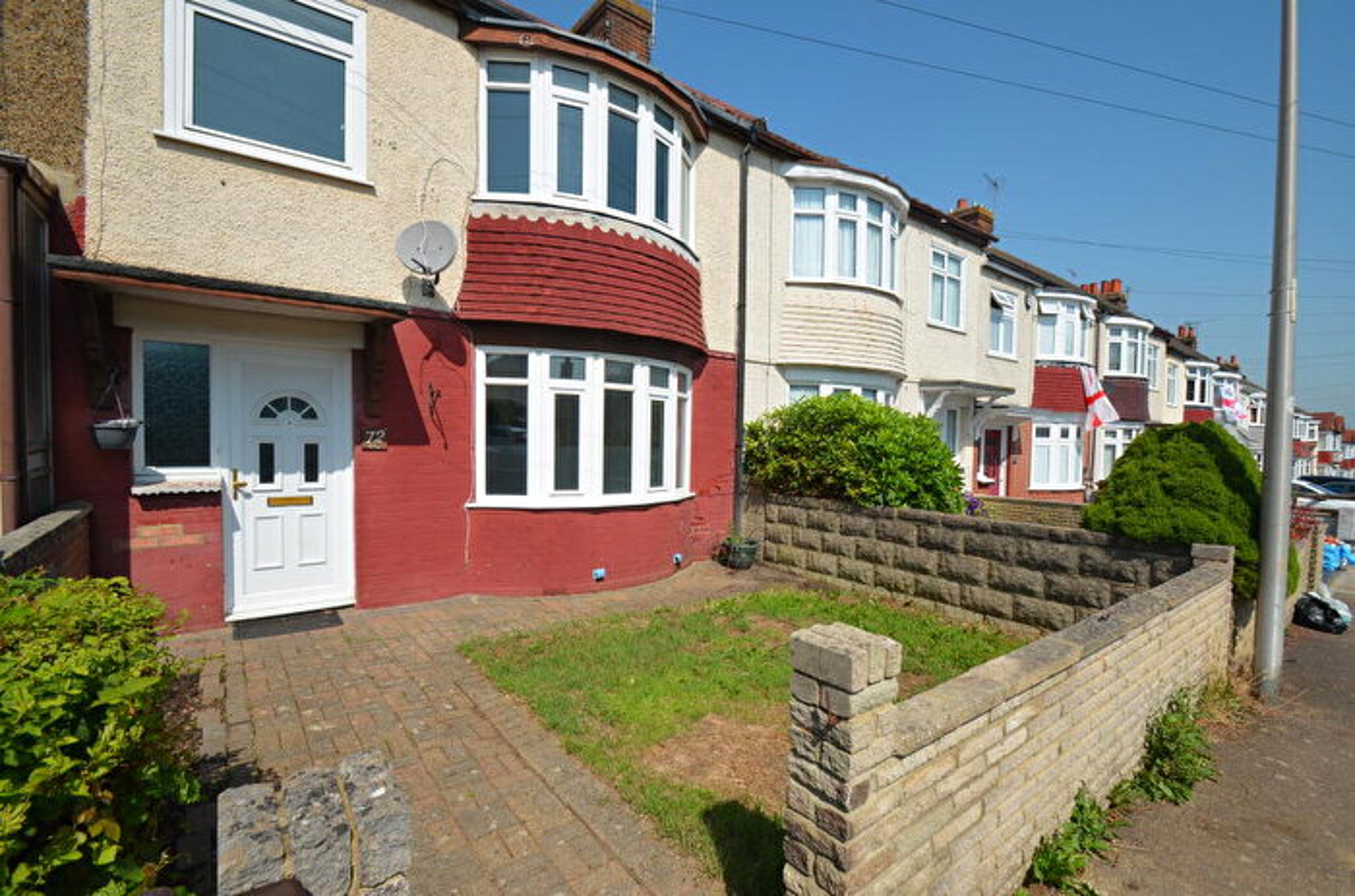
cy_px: 448
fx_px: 563
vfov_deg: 77.0
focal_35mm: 15
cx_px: 678
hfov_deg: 100.5
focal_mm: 10
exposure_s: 1/350
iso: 100
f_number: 9.5
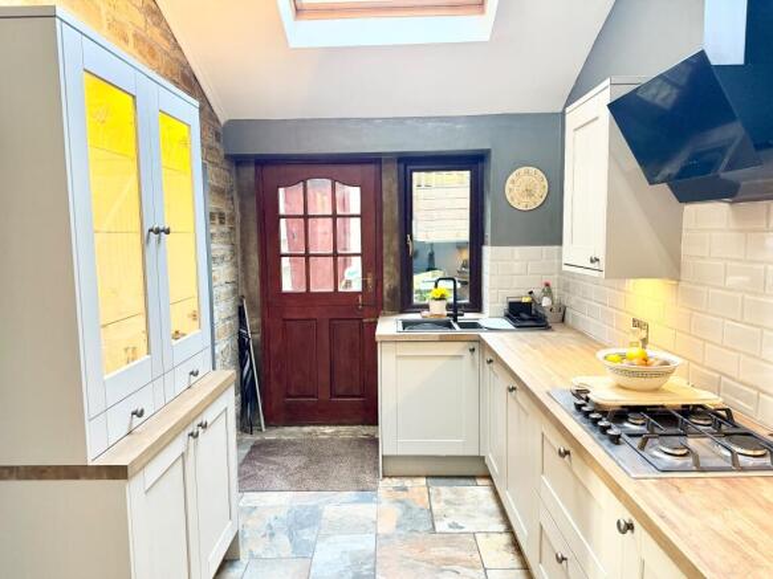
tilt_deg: -4.2
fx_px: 536
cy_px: 290
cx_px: 386
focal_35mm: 24
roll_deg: +1.3
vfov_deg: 56.8
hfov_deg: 71.6
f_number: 1.78
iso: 200
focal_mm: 6.76
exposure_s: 1/50
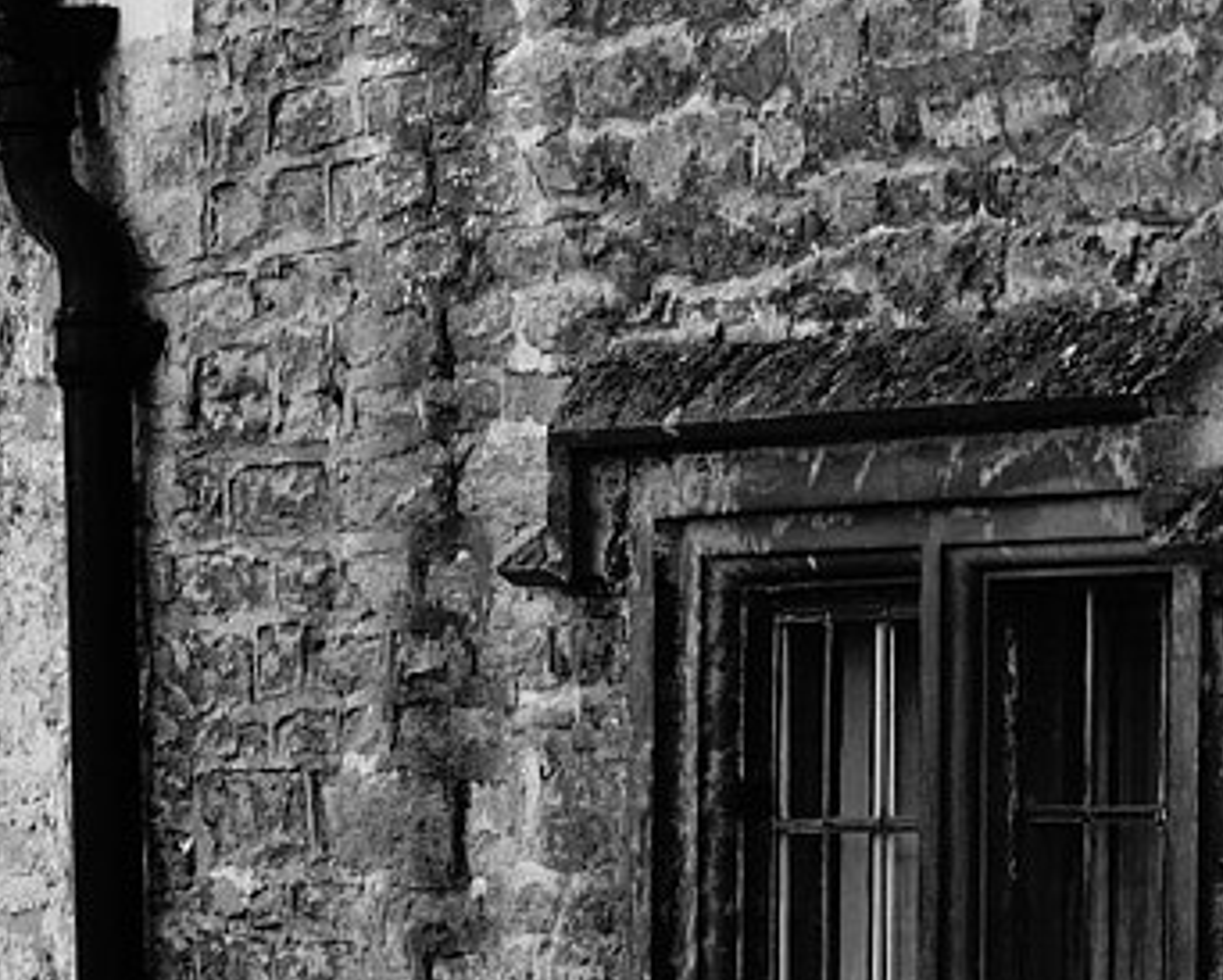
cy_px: 1677
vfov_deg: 4.7
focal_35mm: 329
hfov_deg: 5.7
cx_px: -1395
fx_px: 11915
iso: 100
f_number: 4
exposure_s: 1/160
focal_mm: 50
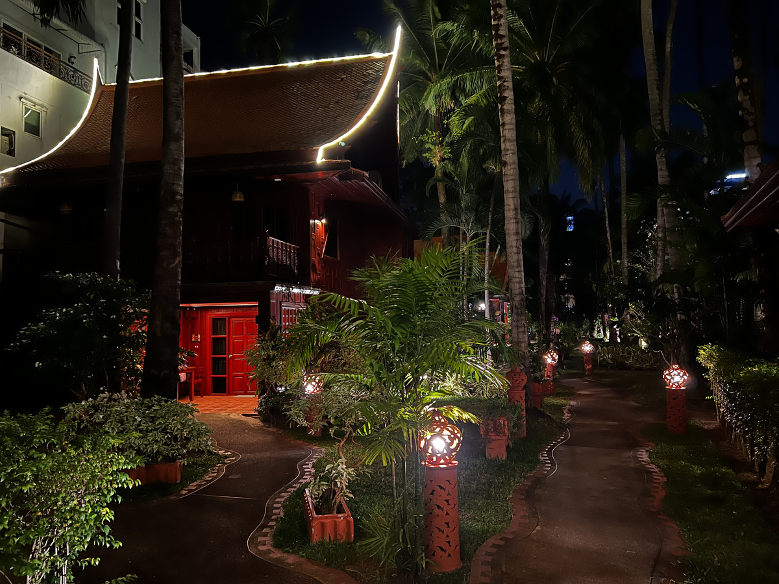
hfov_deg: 67.3
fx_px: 585
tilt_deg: +3.1
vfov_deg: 53.1
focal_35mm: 26
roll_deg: +1.2
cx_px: 390
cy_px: 292
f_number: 1.5
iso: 1000
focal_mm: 5.7
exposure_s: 1/9
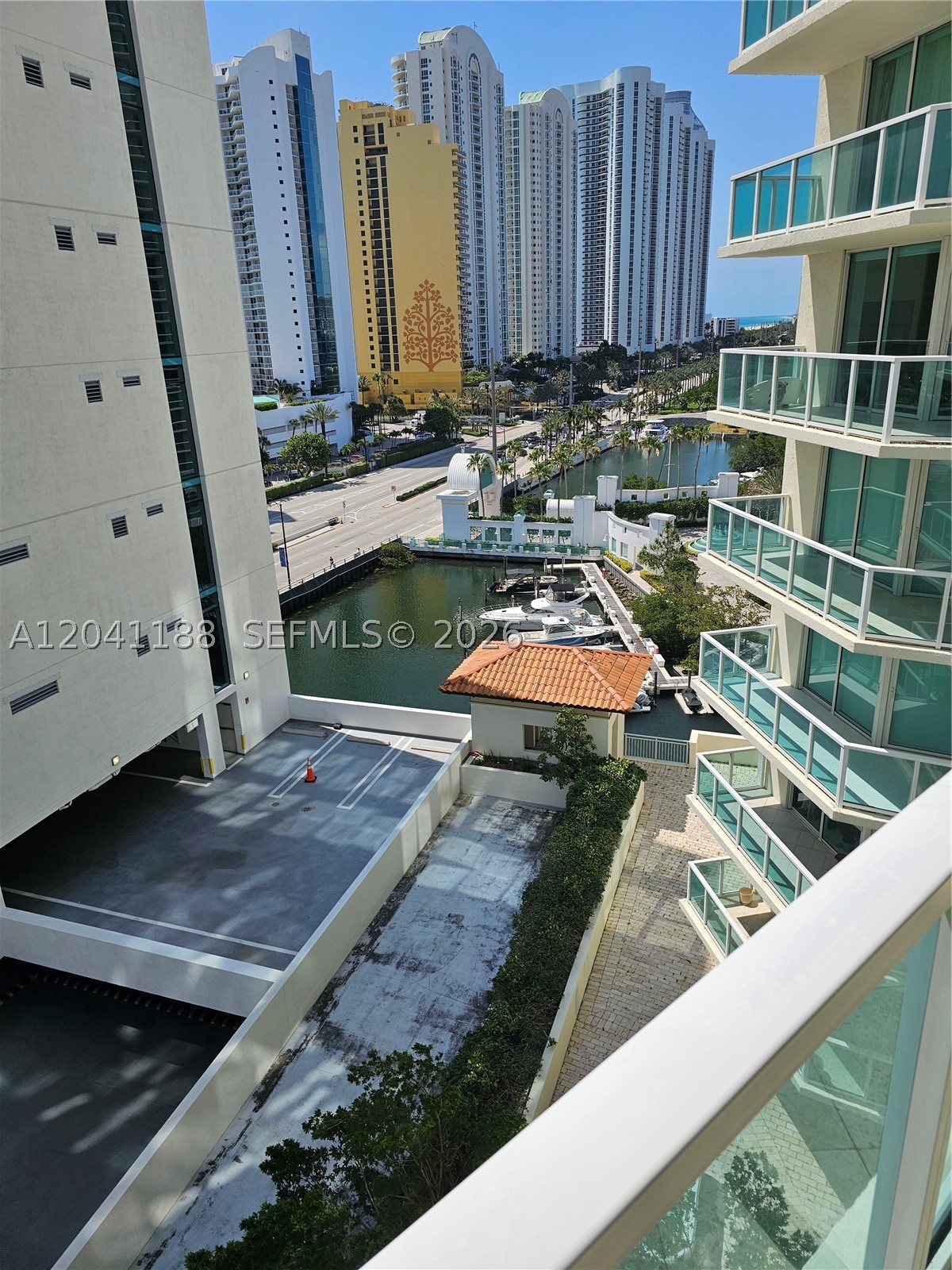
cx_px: 476
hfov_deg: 58.9
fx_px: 843
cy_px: 635
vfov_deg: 73.9
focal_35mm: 23
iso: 20
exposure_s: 1/2000
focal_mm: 6.3
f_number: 1.7
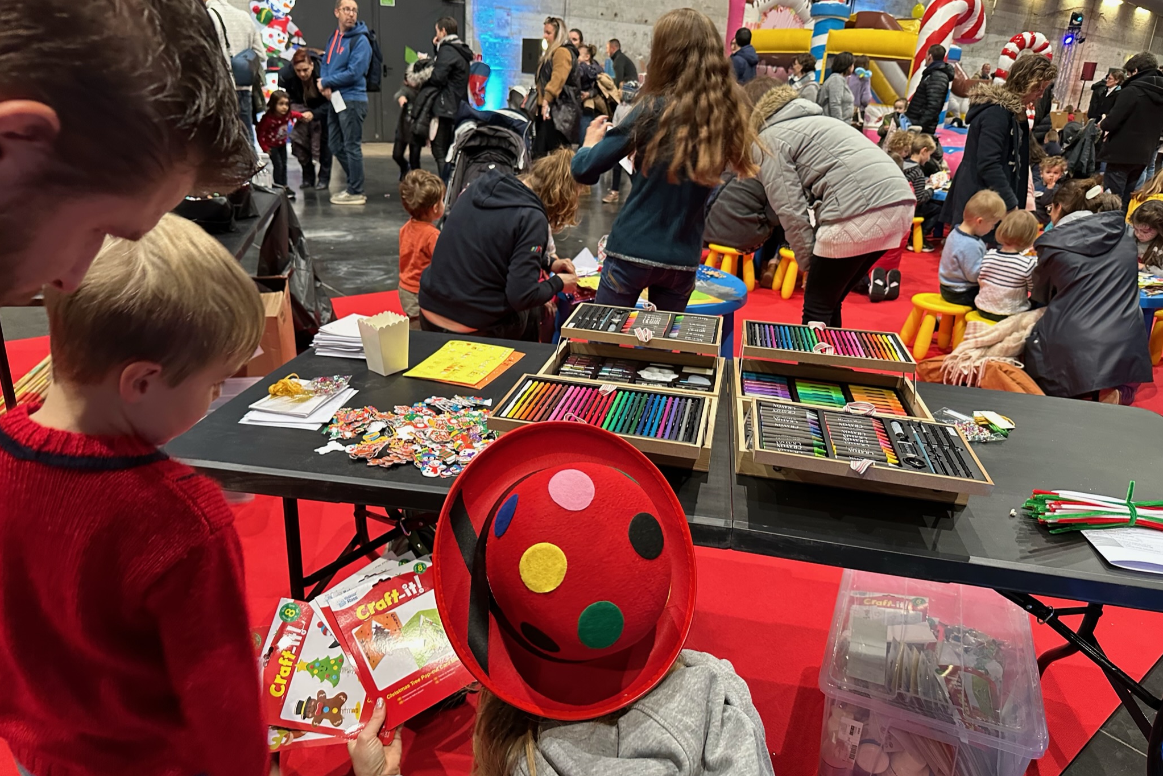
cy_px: 381
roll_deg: -4.0
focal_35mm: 25
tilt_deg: -22.5
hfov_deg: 71.5
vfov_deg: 51.3
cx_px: 582
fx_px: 808
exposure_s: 1/50
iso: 500
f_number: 1.78
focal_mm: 6.86
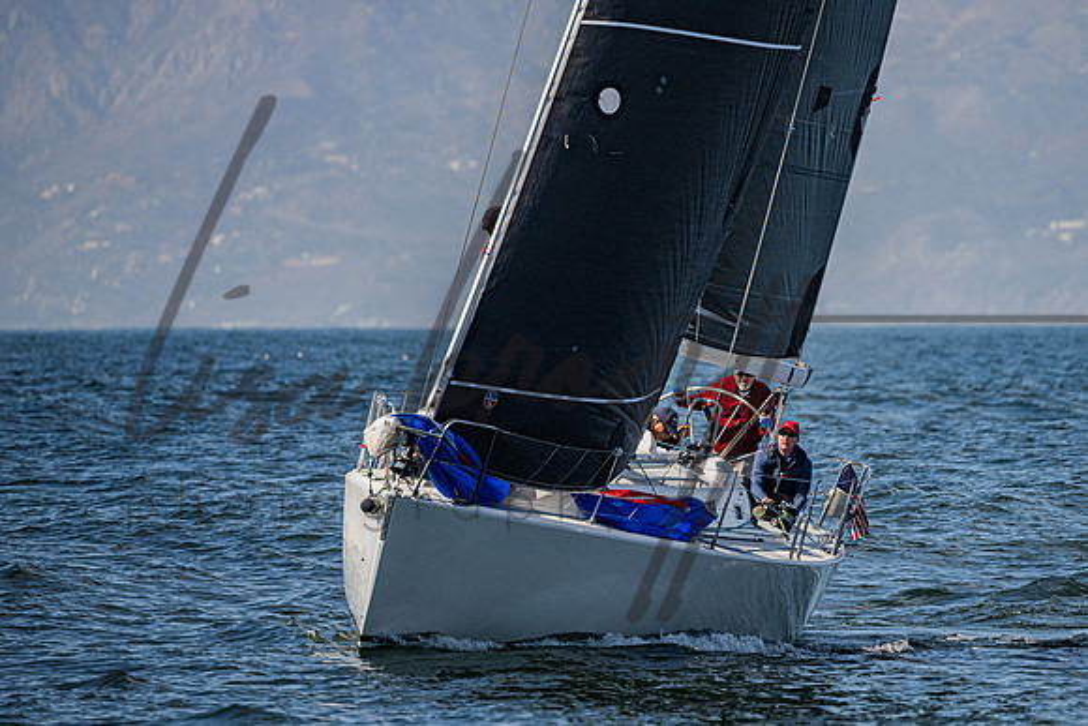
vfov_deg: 2.5
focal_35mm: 549
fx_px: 16582
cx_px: 650
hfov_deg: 3.8
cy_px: 279
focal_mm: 400
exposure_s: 1/4000
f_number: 5.6
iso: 320
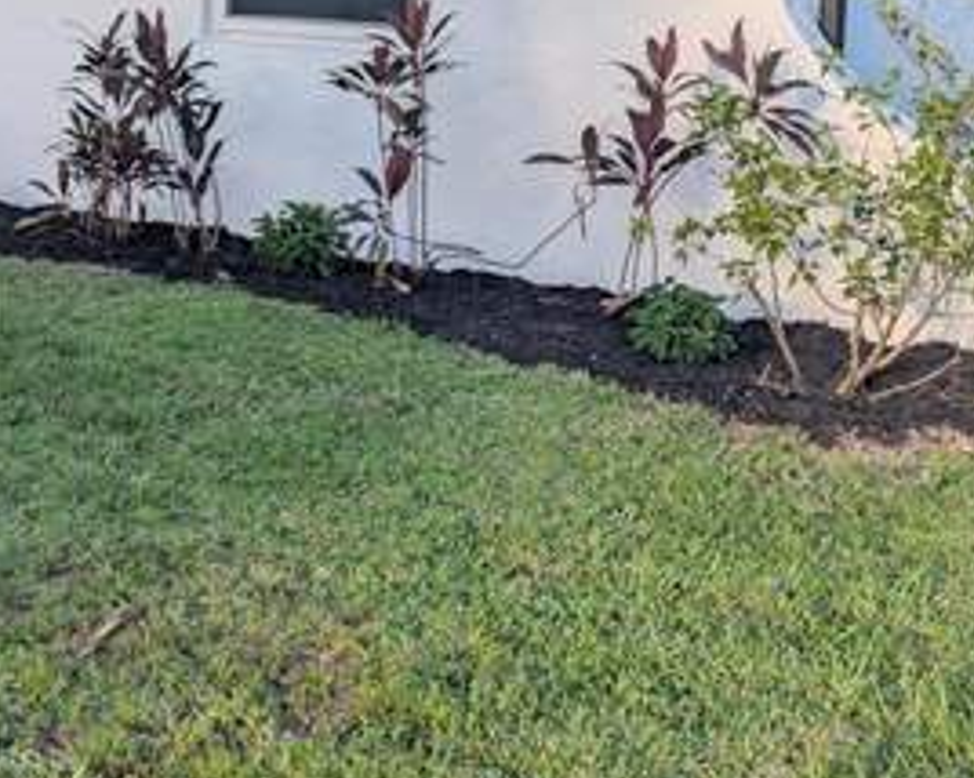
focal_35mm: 70
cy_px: 33
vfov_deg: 21.2
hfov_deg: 26.6
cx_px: 189
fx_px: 2016
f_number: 1.68
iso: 33
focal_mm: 6.9
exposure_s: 1/300
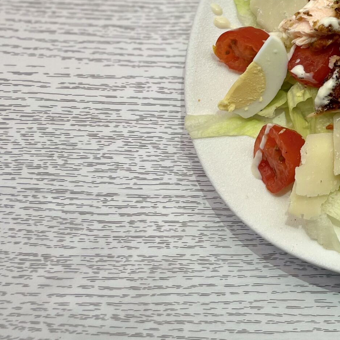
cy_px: 36
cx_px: 454
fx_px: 700
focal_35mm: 63
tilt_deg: -69.7
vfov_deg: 26.4
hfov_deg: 23.7
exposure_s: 1/83
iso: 32
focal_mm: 4.2
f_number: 1.6
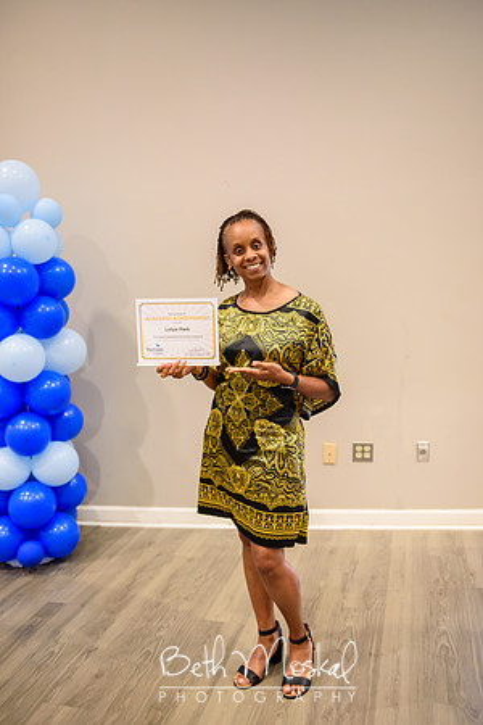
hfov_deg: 41.1
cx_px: 242
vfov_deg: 58.7
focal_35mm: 32
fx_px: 644
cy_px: 362
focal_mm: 32
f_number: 2.8
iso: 1000
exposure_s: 1/160
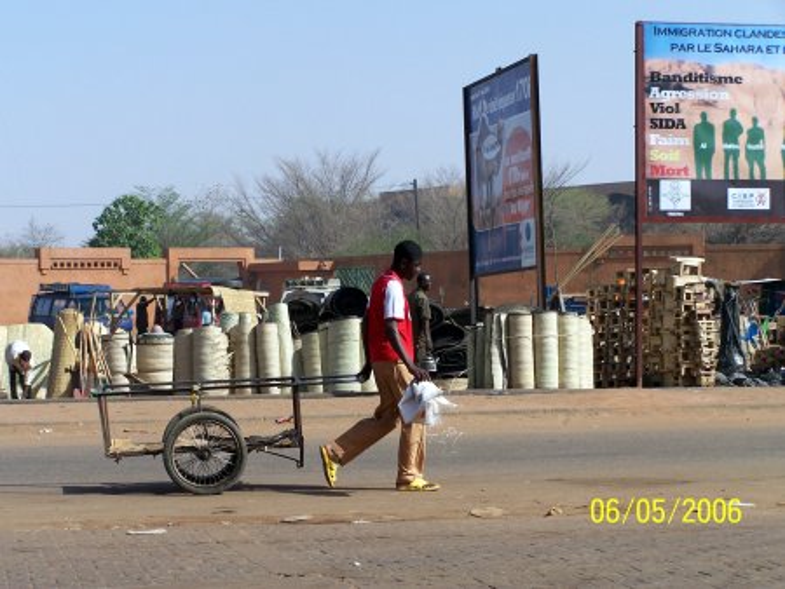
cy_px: 294
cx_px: 392
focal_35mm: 105
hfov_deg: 18.7
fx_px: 2382
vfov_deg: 14.1
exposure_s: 1/750
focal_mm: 17.5
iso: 80
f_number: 4.5
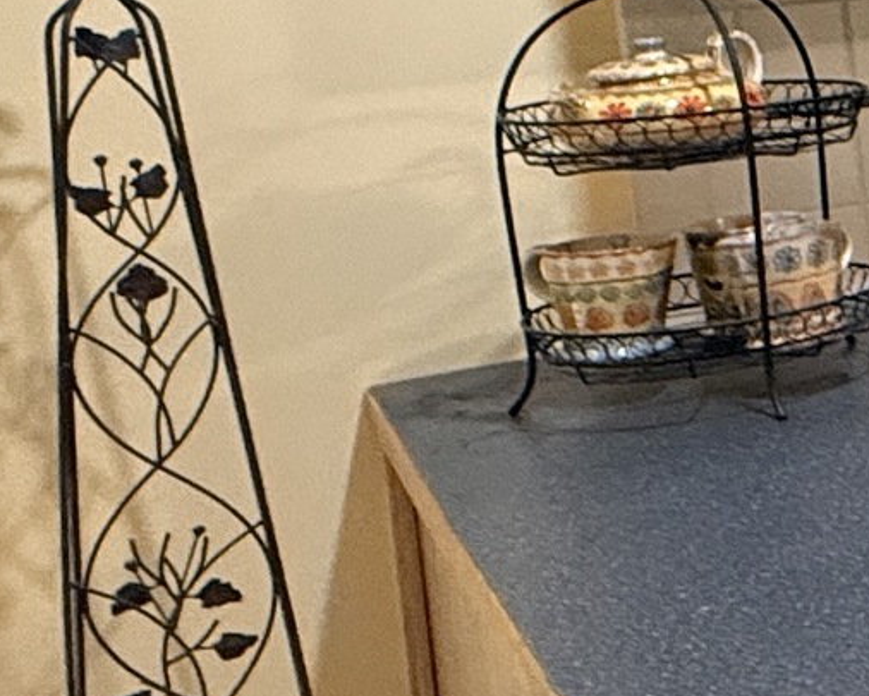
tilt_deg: -5.0
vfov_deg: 18.1
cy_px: 7
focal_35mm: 83
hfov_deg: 14.9
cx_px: 2047
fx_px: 2135
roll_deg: +2.6
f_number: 2.2
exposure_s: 1/60
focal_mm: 2.22
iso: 400
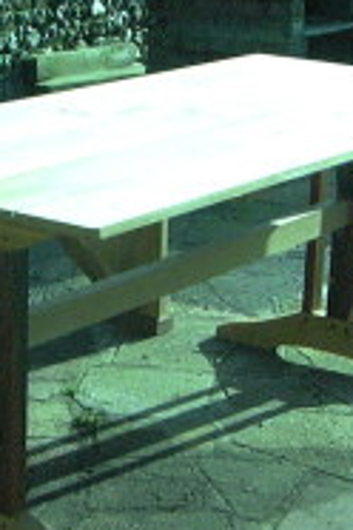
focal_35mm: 100
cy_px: 293
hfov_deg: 13.6
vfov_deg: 20.4
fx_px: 1471
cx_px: 77
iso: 400
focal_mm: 5.4
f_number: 8
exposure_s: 1/377
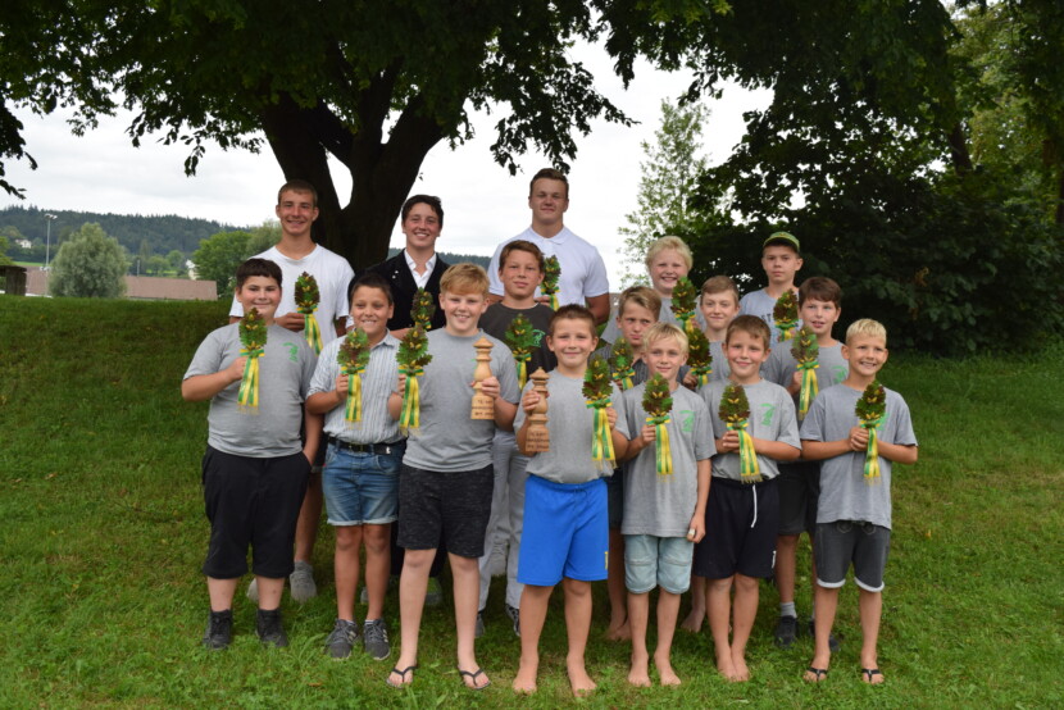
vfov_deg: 36.9
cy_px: 355
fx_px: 1064
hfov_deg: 53.1
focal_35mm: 36
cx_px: 532
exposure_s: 1/200
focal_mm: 24
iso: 400
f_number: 7.1
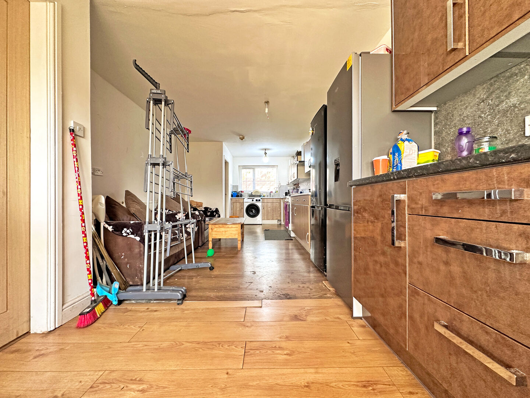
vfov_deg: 85.7
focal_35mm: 14
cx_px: 265
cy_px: 199
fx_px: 214
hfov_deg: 102.1
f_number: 2.2
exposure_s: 1/100
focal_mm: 2.22
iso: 250
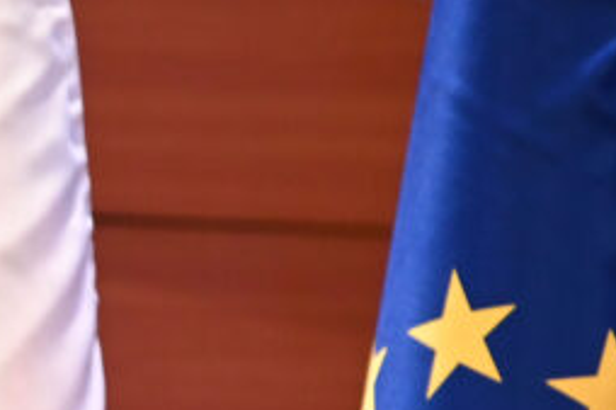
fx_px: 16159
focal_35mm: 945
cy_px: 619
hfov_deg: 2.2
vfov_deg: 1.5
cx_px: -555
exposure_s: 1/100
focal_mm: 200
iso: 3200
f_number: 3.2
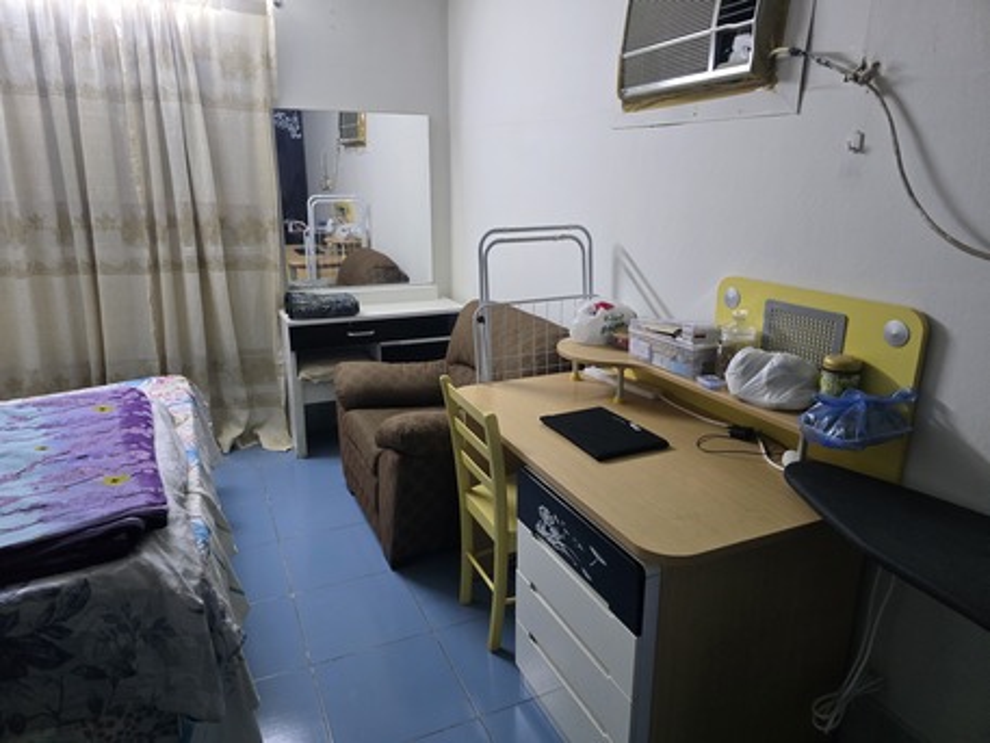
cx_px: 495
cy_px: 372
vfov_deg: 58.9
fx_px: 658
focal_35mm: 23
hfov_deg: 73.9
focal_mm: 6.3
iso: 1000
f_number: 1.7
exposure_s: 1/120
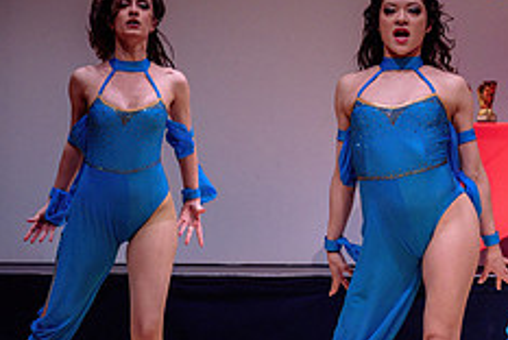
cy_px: 171
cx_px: 613
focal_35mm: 174
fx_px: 2458
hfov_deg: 11.6
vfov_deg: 7.9
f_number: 2.8
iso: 1600
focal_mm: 70
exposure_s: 1/500
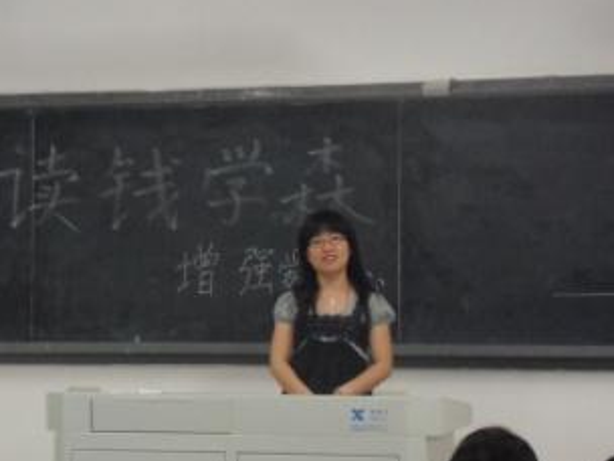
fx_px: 2093
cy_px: 233
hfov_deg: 16.7
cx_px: 242
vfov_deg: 12.6
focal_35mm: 118
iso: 640
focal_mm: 14
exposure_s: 1/60
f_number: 5.3
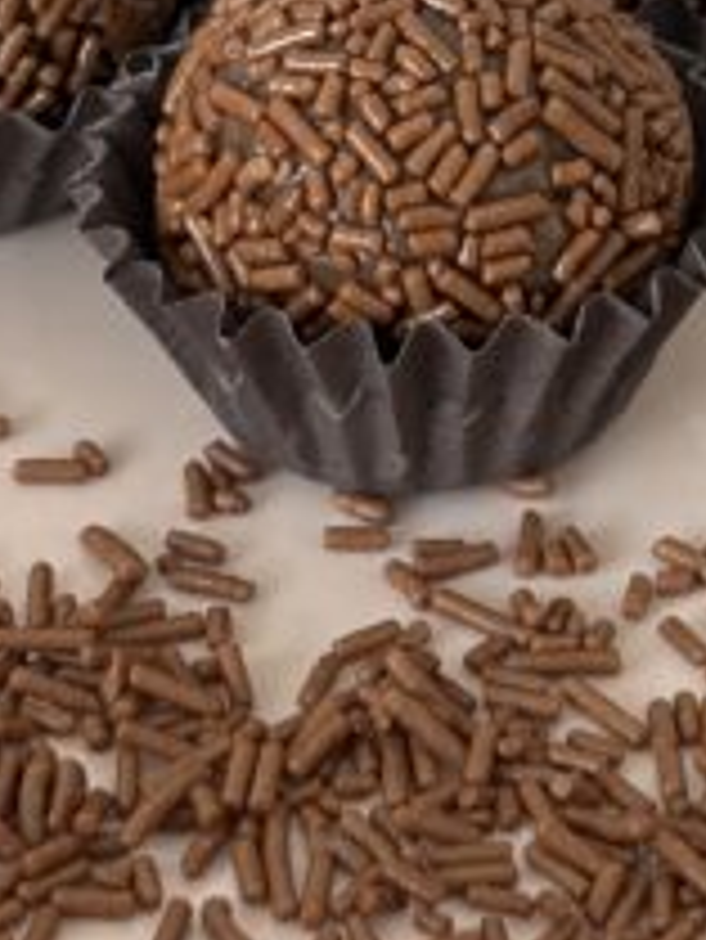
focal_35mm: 199
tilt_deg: -34.7
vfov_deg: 9.8
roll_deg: +0.0
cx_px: 517
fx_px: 5406
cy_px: -90
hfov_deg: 7.5
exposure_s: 1/122
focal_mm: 5.96
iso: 32
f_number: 1.6
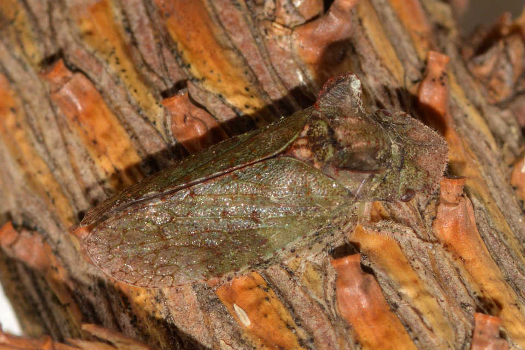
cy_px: 175
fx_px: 2187
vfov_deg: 9.1
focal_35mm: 150
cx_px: 262
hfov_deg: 13.7
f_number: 20
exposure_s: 1/200
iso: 100
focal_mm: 100
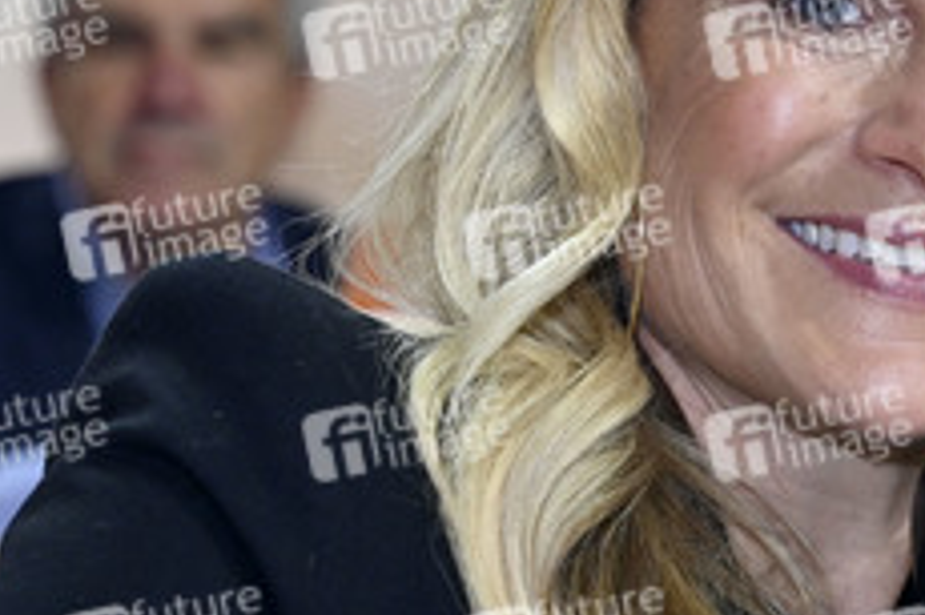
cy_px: 133
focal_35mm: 112
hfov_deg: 17.9
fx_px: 2876
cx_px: 863
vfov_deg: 12.2
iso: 1000
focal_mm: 57
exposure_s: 1/200
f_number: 4
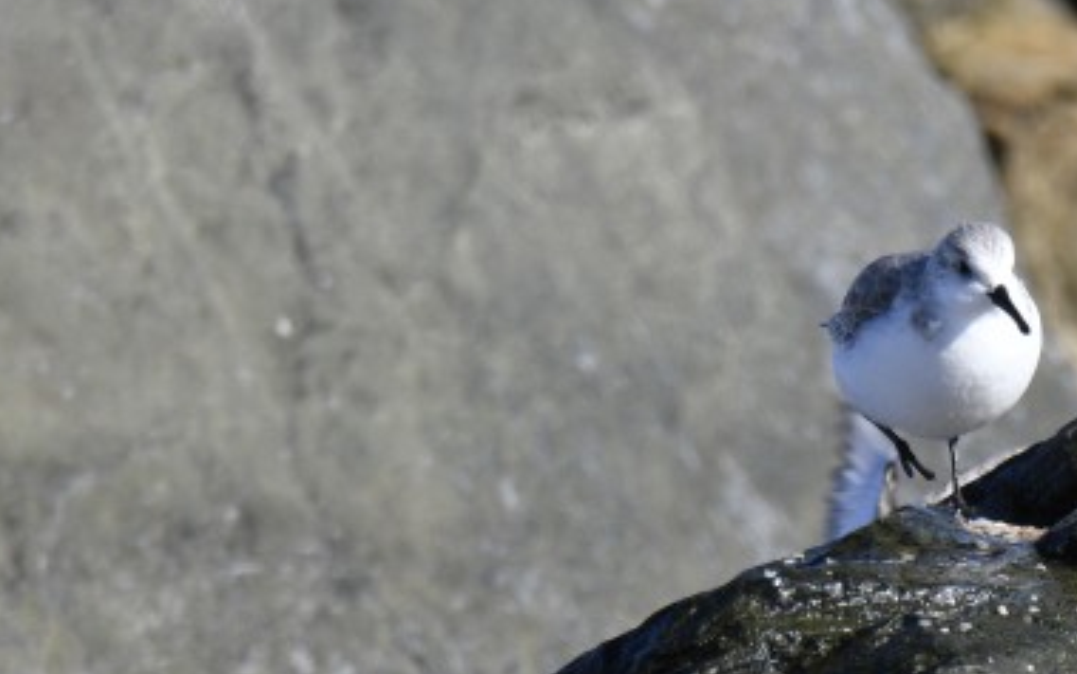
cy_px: 313
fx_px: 74623
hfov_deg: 0.8
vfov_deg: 0.5
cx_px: 915
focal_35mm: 2542
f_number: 8
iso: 400
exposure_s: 1/1250
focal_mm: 600
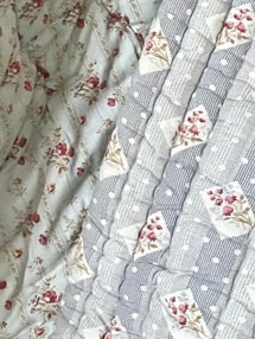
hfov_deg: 7.9
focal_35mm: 186
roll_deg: +0.1
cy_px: 12
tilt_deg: -16.6
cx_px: -18
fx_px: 1824
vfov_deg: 10.5
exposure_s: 1/44
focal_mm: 6
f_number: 2
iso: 800
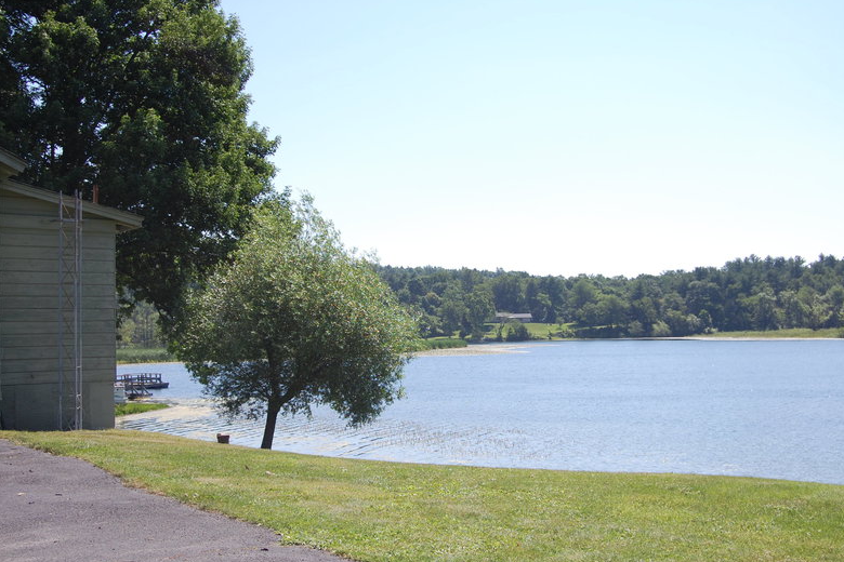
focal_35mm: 43
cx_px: 413
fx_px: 1008
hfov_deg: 45.4
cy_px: 282
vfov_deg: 31.2
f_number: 9
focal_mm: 28
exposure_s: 1/320
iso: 200
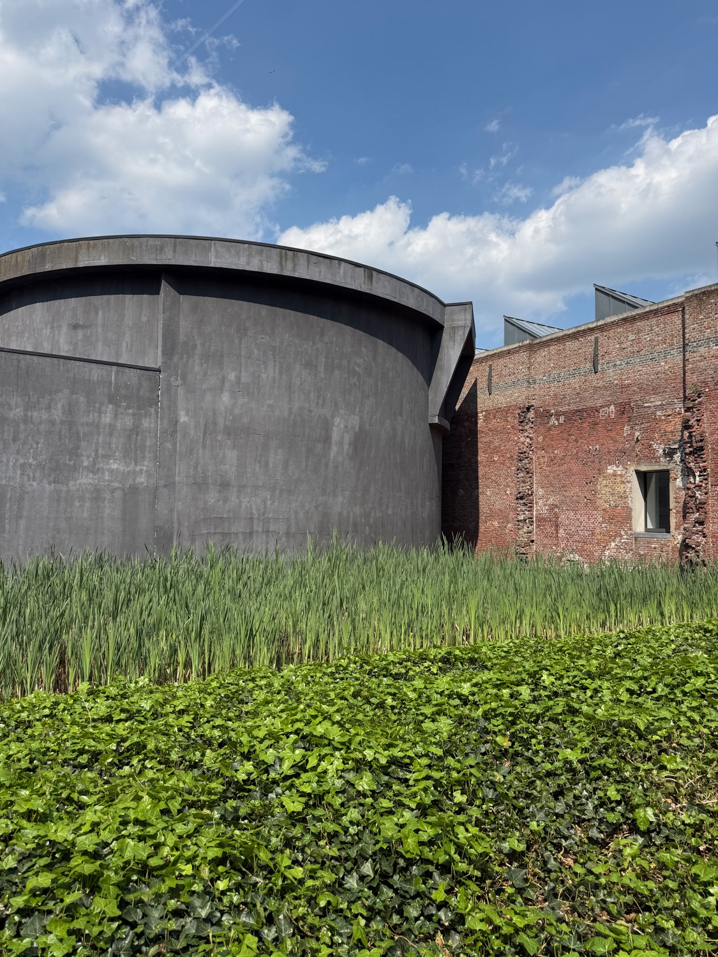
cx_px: 359
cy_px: 478
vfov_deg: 71.6
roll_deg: -1.4
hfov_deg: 56.8
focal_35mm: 24
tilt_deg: +3.2
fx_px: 664
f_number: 1.78
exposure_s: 1/4673
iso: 80
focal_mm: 6.76
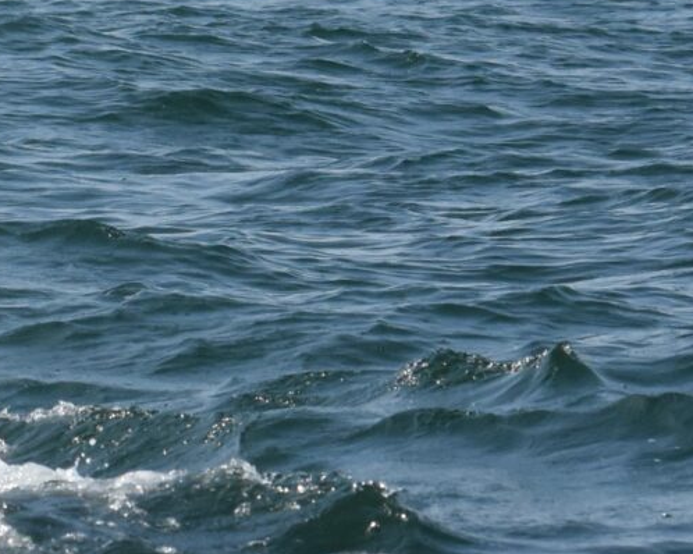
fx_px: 12178
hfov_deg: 3.2
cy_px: -214
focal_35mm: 594
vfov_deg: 2.6
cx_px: -438
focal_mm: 82
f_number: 5.6
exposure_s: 1/5000
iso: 800
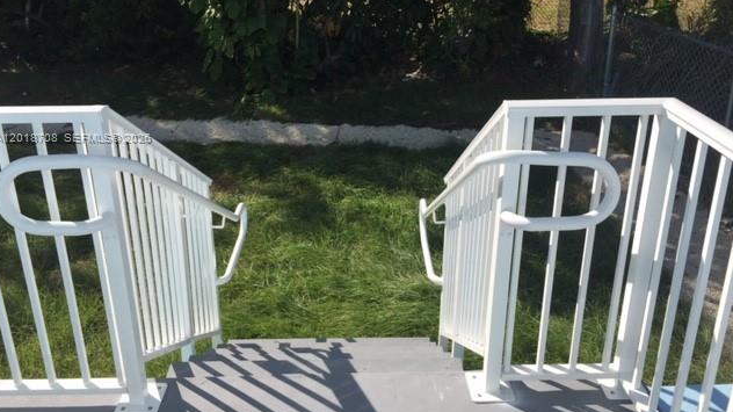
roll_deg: -0.2
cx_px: 363
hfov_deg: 61.0
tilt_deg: -19.7
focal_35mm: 32
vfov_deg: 36.3
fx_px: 622
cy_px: 138
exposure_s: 1/2083
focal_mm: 4.15
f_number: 2.2
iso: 32
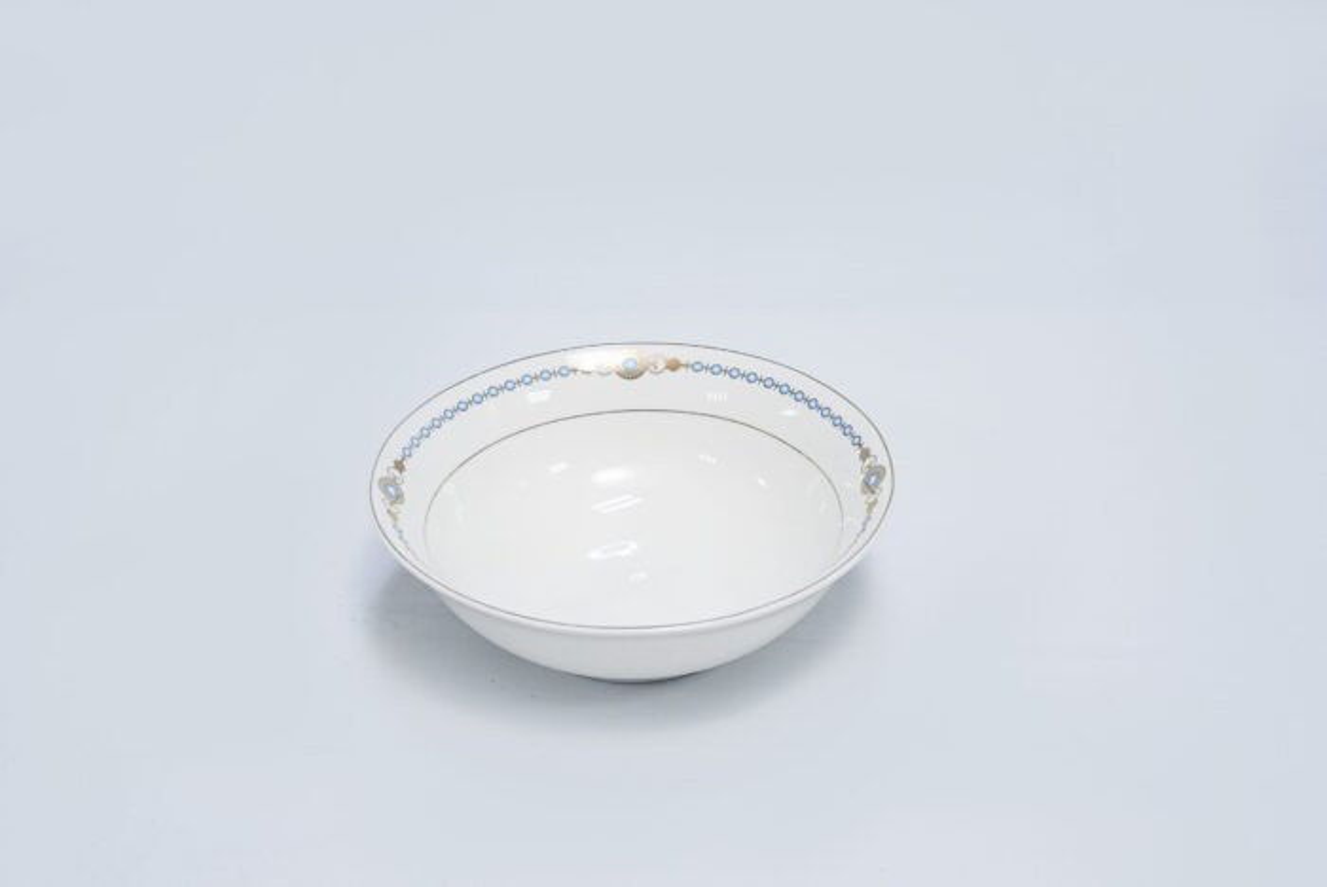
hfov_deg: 28.8
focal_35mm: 70
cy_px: 444
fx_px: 2582
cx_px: 664
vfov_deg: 19.5
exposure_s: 1/160
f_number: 14
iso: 6400
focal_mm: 70
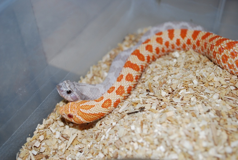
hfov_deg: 38.8
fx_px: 338
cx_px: 119
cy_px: 80
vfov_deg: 26.6
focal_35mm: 51
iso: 200
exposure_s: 1/60
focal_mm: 34
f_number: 5
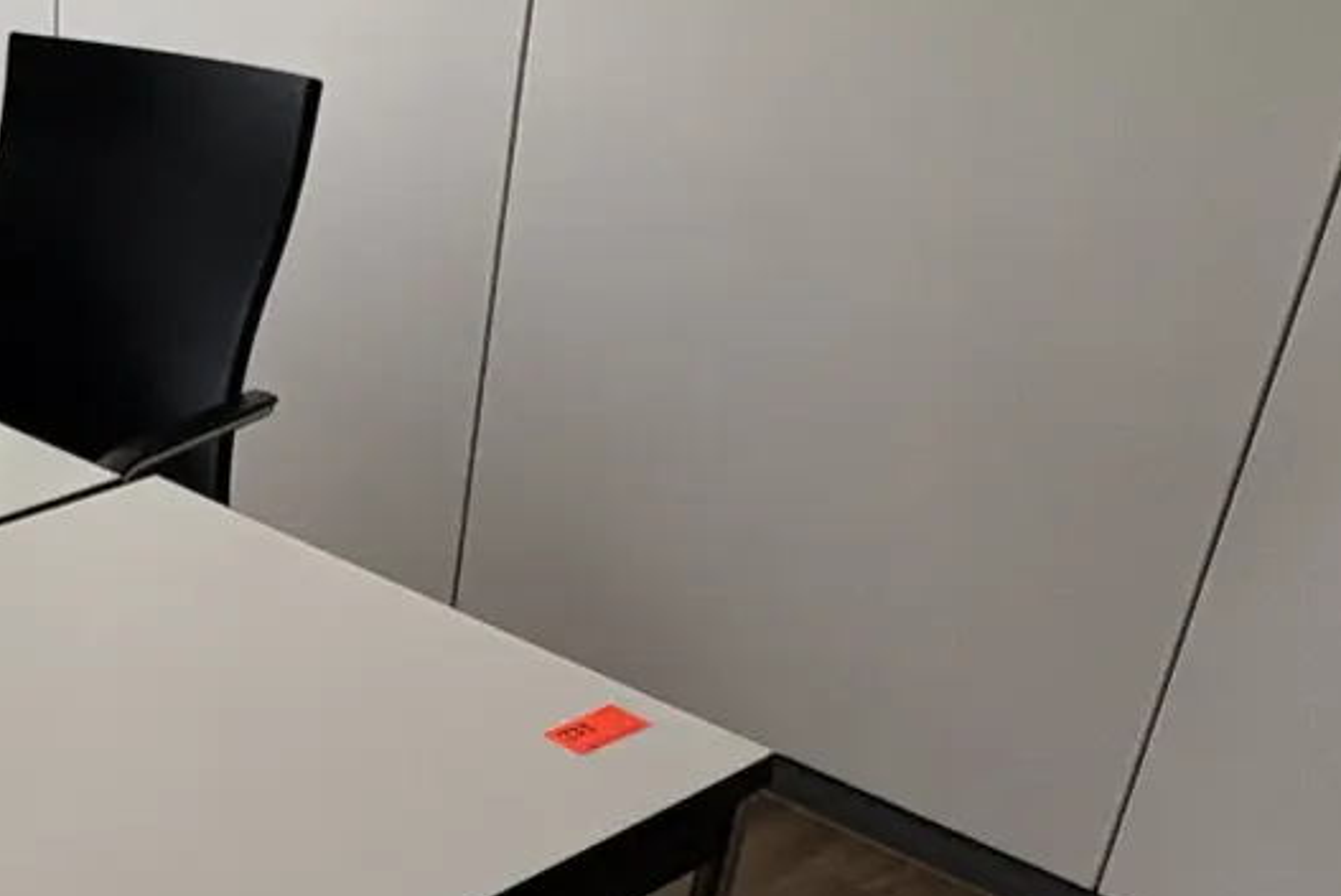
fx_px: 1975
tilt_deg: -27.9
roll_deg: +1.5
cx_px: -127
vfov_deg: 25.0
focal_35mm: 53
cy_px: 748
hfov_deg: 32.9
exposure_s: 1/99
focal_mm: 2.22
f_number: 2.2
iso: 125
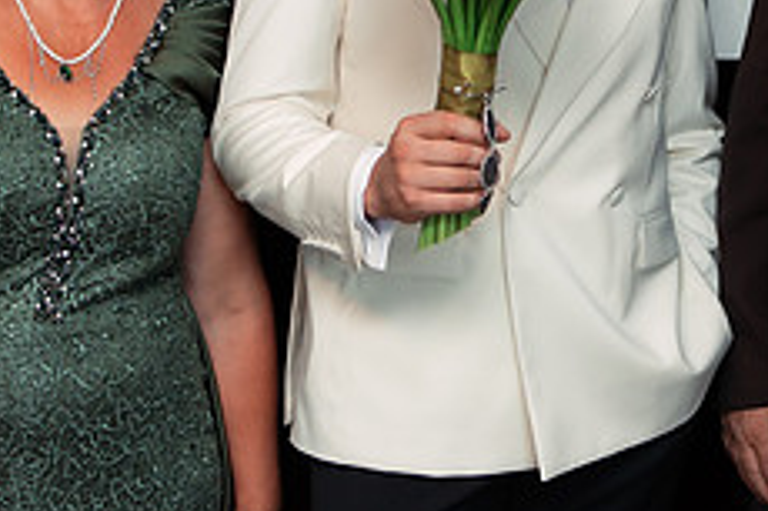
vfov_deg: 13.7
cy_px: 68
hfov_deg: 20.5
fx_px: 2110
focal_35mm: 99
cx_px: 532
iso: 500
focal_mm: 35
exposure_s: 1/200
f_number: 2.5
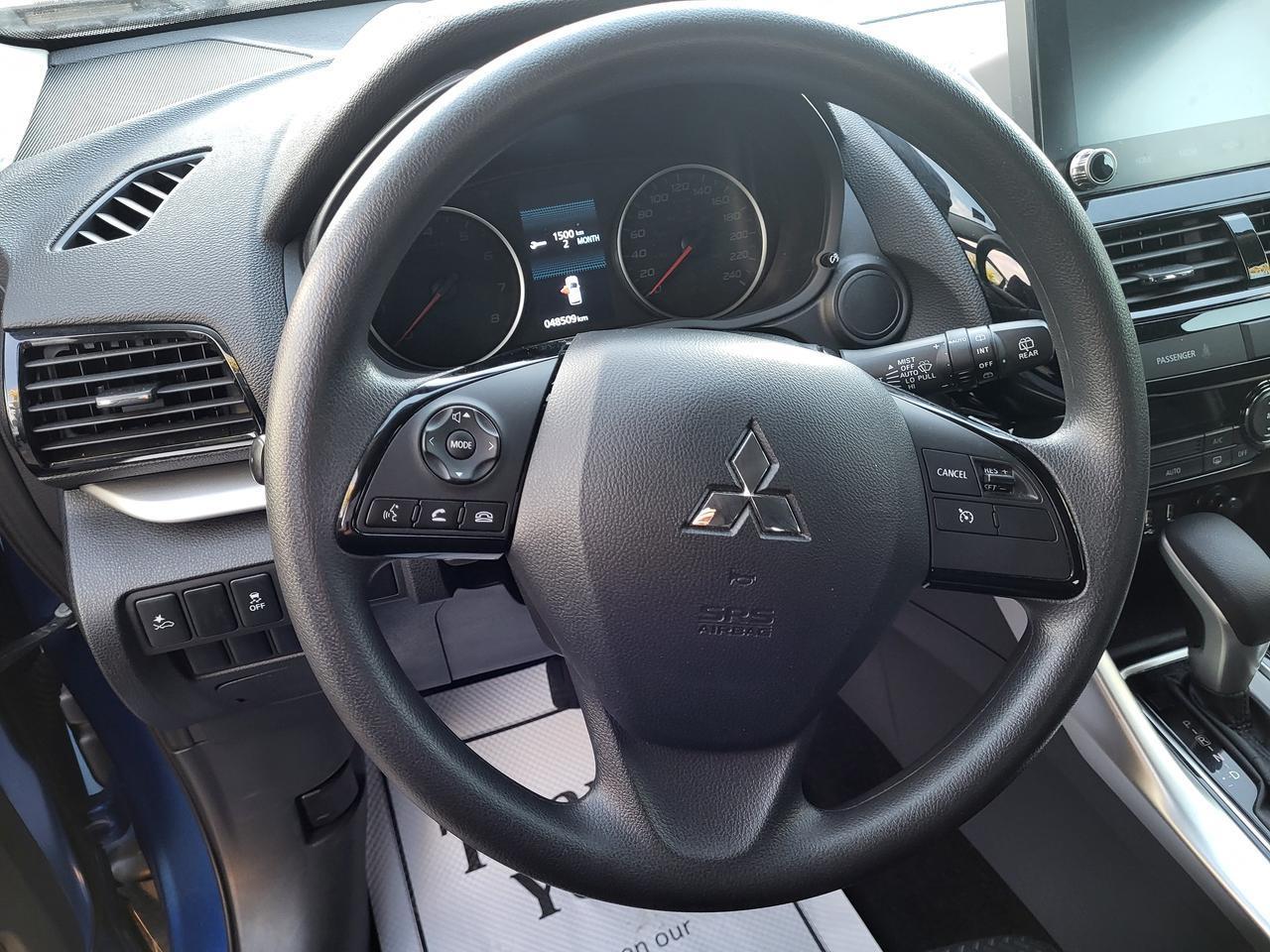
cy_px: 476
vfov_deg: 53.1
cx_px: 635
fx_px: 954
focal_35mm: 26
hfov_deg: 67.3
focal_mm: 5.4
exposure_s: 1/40
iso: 160
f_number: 1.8
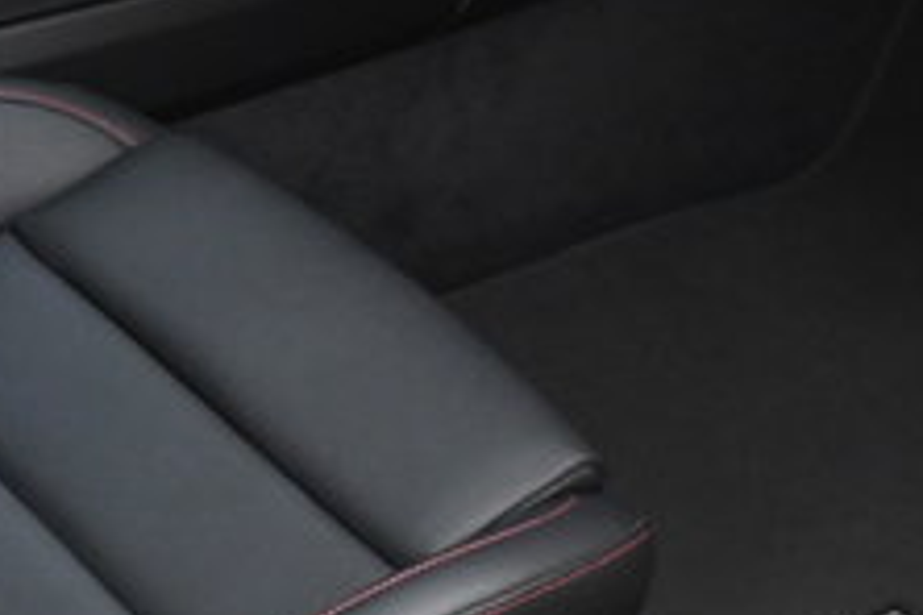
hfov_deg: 17.2
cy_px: -21
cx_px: 35
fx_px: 2989
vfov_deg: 11.6
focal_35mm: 117
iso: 2000
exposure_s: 1/30
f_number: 4
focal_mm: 22.5
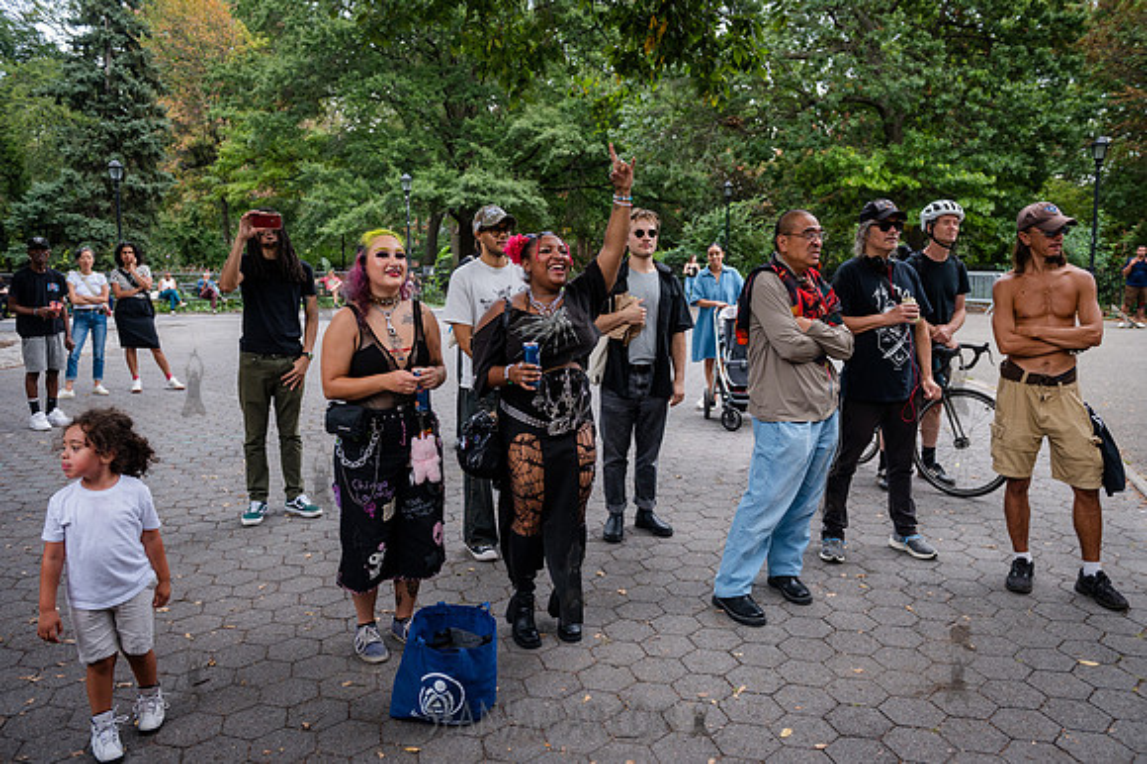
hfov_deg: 65.5
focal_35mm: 28
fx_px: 892
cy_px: 382
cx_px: 574
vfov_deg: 46.4
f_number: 4
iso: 1000
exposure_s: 1/500
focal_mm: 28
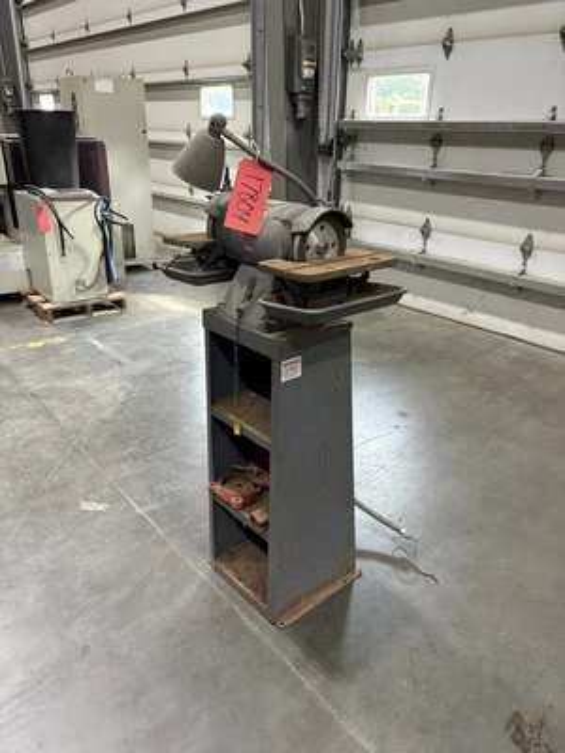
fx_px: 566
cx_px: 282
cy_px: 376
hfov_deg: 53.1
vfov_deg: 67.3
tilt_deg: -22.5
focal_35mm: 26
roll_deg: -0.5
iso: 320
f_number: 1.6
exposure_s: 1/60
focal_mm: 5.96
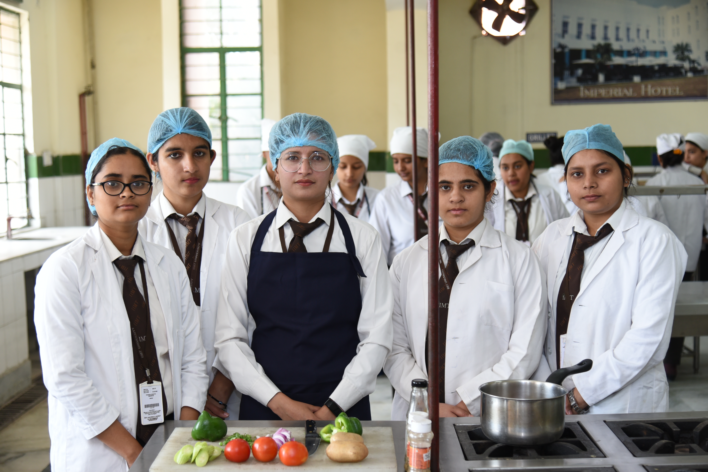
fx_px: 1023
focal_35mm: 52
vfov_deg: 26.0
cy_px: 236
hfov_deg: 38.2
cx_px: 354
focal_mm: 52
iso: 800
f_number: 4
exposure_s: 1/125
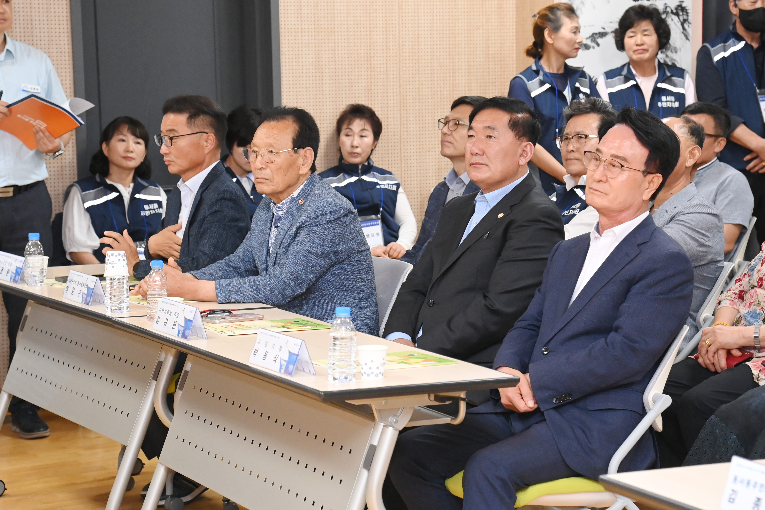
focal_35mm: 85
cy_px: 255
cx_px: 382
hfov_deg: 23.9
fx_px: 1806
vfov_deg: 16.1
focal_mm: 85
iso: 6400
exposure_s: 1/250
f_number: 6.3
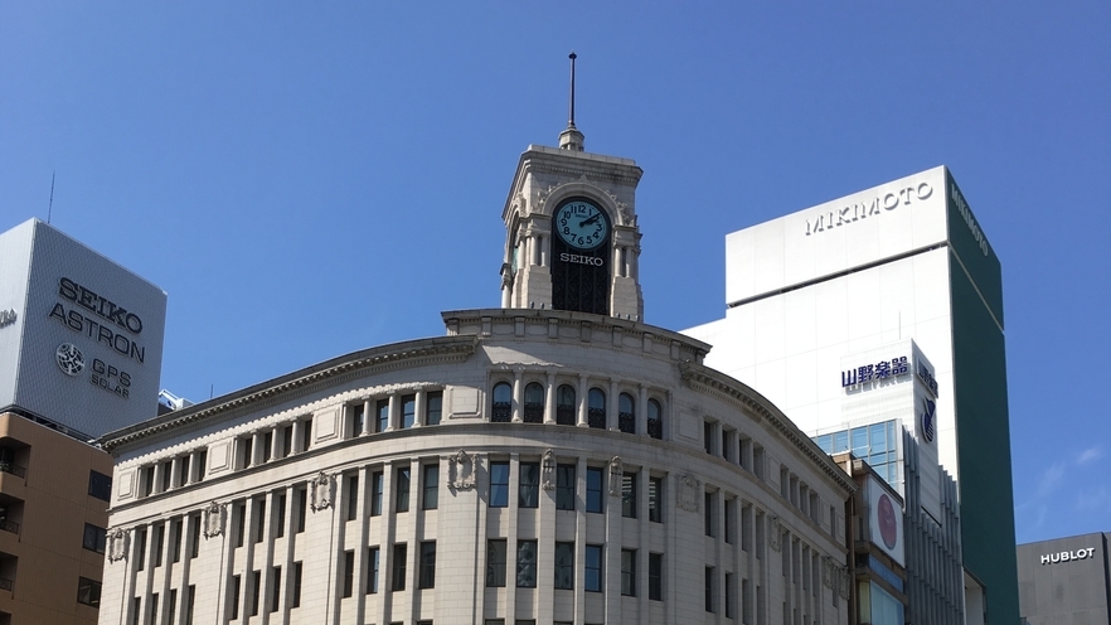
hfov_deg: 47.4
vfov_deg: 25.7
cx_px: 545
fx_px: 1267
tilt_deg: +13.7
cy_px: 687
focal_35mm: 43
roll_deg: -1.7
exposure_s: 1/986
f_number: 2.2
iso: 25
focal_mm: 4.15
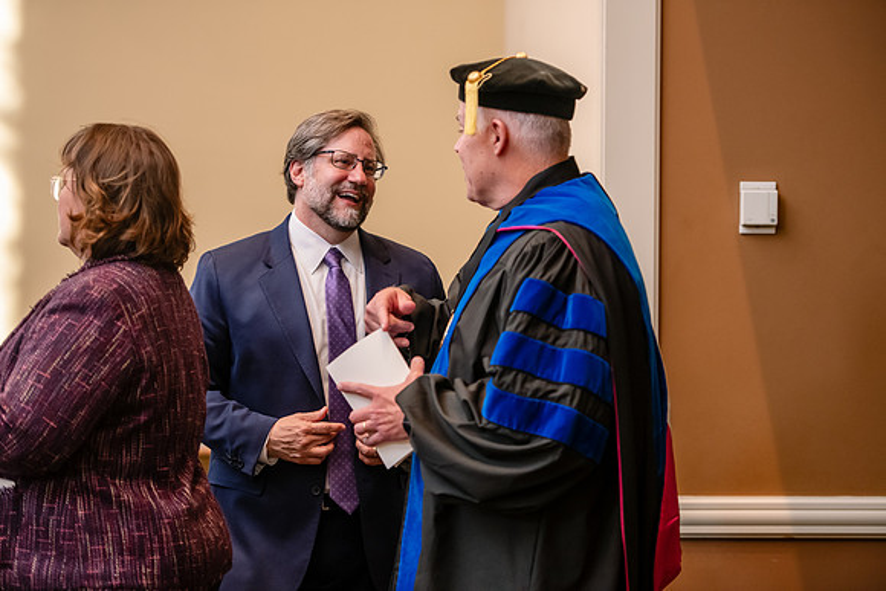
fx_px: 2462
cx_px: 443
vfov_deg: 13.7
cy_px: 296
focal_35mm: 100
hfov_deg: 20.4
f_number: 3.2
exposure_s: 1/200
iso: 2000
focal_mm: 100
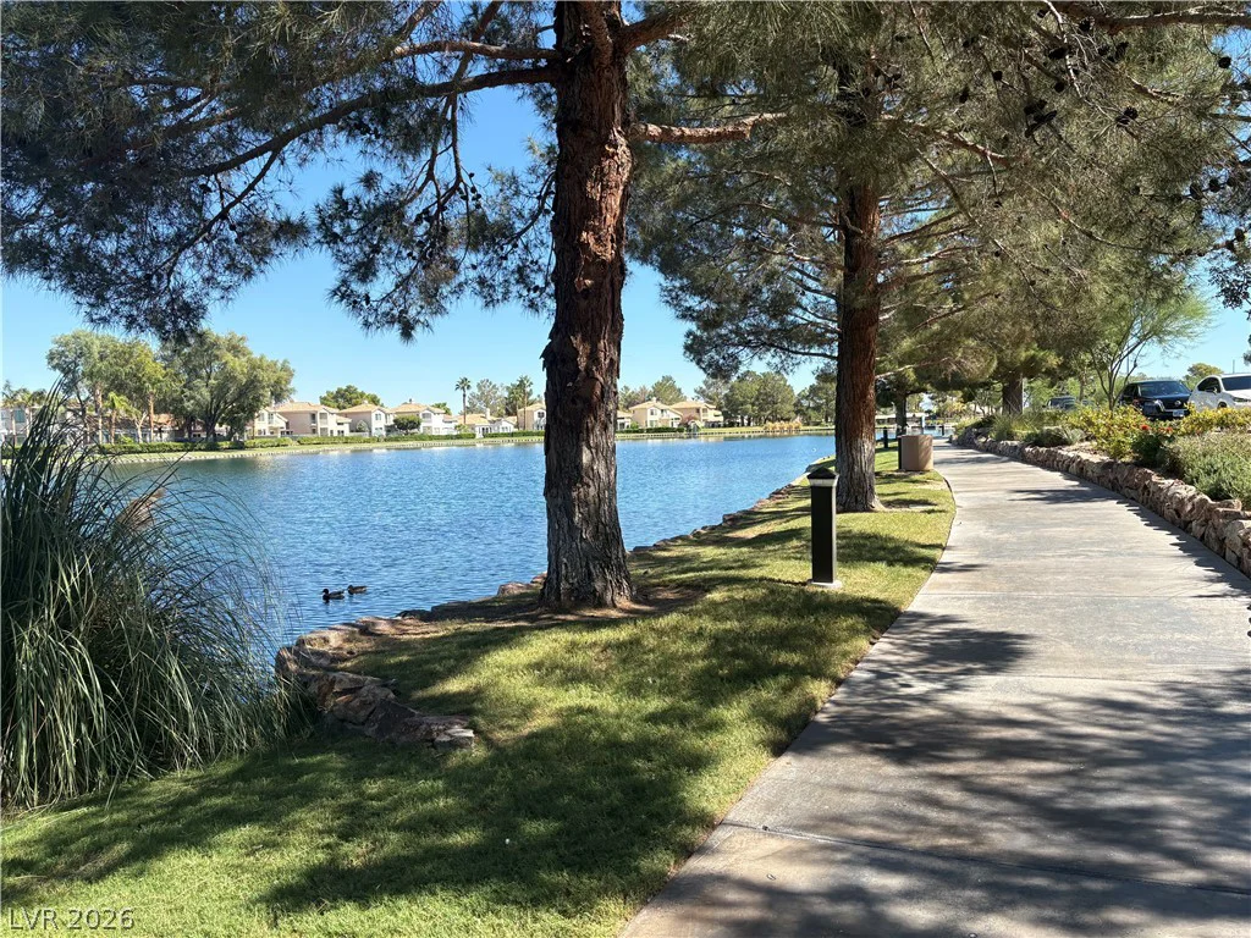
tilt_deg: -2.1
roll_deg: +1.4
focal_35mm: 26
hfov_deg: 67.3
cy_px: 469
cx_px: 626
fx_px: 940
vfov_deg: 53.1
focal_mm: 5.96
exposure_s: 1/1626
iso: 50
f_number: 1.6
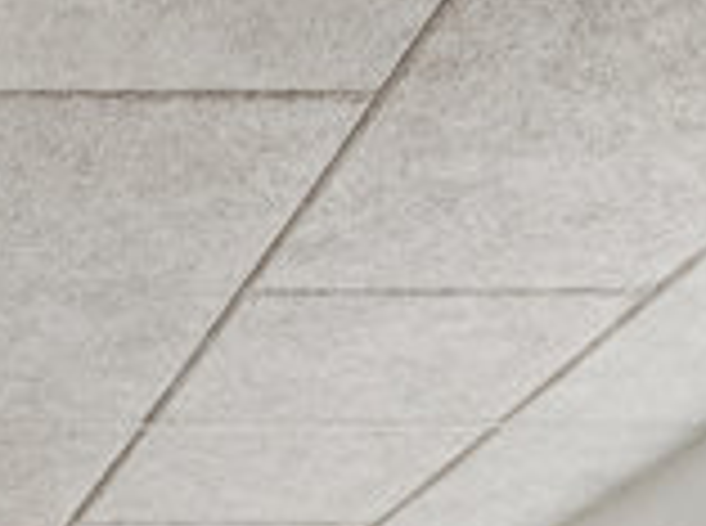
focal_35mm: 110
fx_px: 2248
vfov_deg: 11.5
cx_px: -351
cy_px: 1180
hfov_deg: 16.3
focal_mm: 15
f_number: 8
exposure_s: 1/50
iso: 200
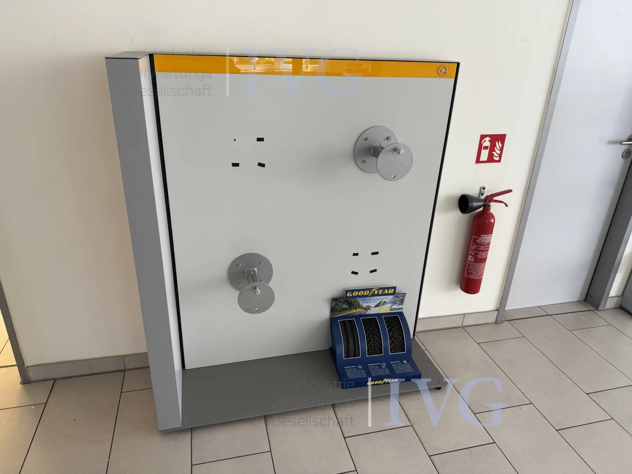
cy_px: 237
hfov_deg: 71.6
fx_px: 438
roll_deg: -2.6
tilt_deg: -23.7
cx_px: 316
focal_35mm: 24
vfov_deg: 56.8
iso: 100
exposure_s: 1/121
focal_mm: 6.76
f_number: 1.78
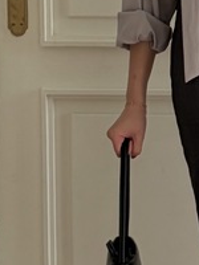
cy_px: 49
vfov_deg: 15.1
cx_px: 279
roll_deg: -0.1
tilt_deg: -14.7
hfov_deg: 11.1
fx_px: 996
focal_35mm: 130
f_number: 1.6
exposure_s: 1/122
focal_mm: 5.96
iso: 100
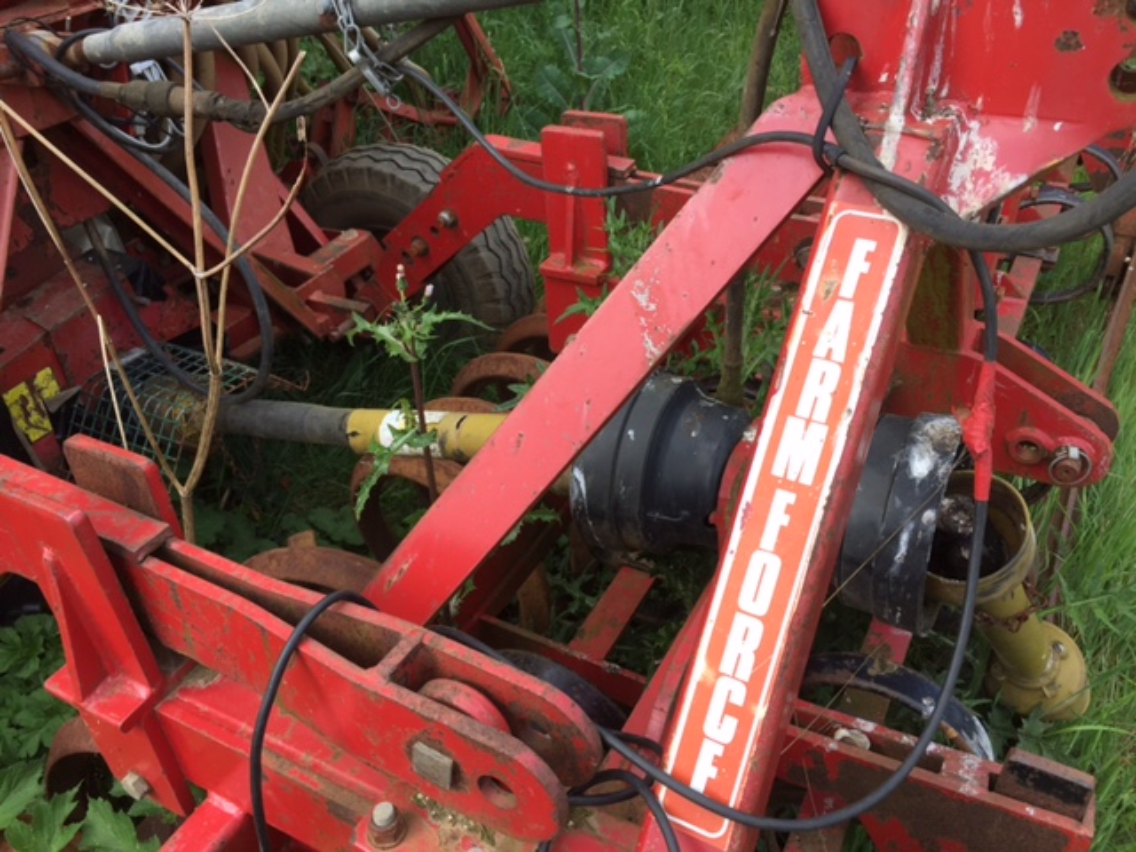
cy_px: 426
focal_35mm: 29
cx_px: 568
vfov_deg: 48.2
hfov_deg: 61.7
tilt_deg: -32.7
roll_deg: +4.4
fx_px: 952
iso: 32
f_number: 2.2
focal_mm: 4.15
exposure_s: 1/434
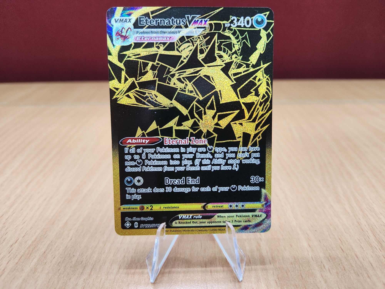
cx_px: 192
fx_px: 256
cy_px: 144
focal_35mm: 23
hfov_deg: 73.9
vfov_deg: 58.9
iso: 640
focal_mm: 5.4
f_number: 1.8
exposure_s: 1/120
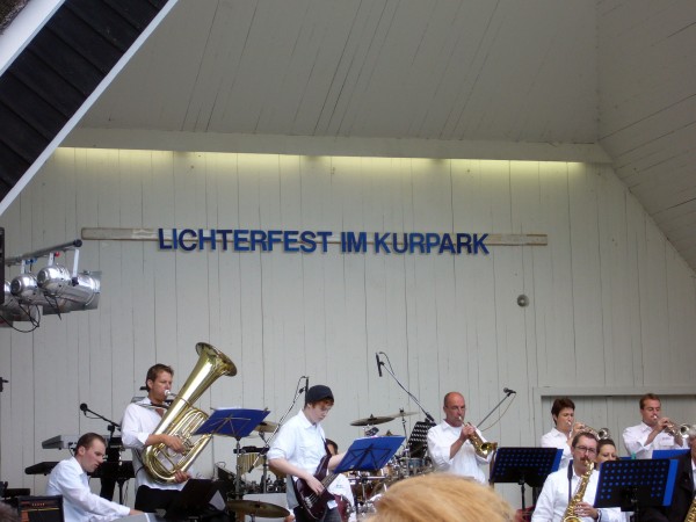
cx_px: 348
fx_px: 2111
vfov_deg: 14.1
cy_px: 261
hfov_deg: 18.7
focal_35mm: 105
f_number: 5
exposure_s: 1/50
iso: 80
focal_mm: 17.4
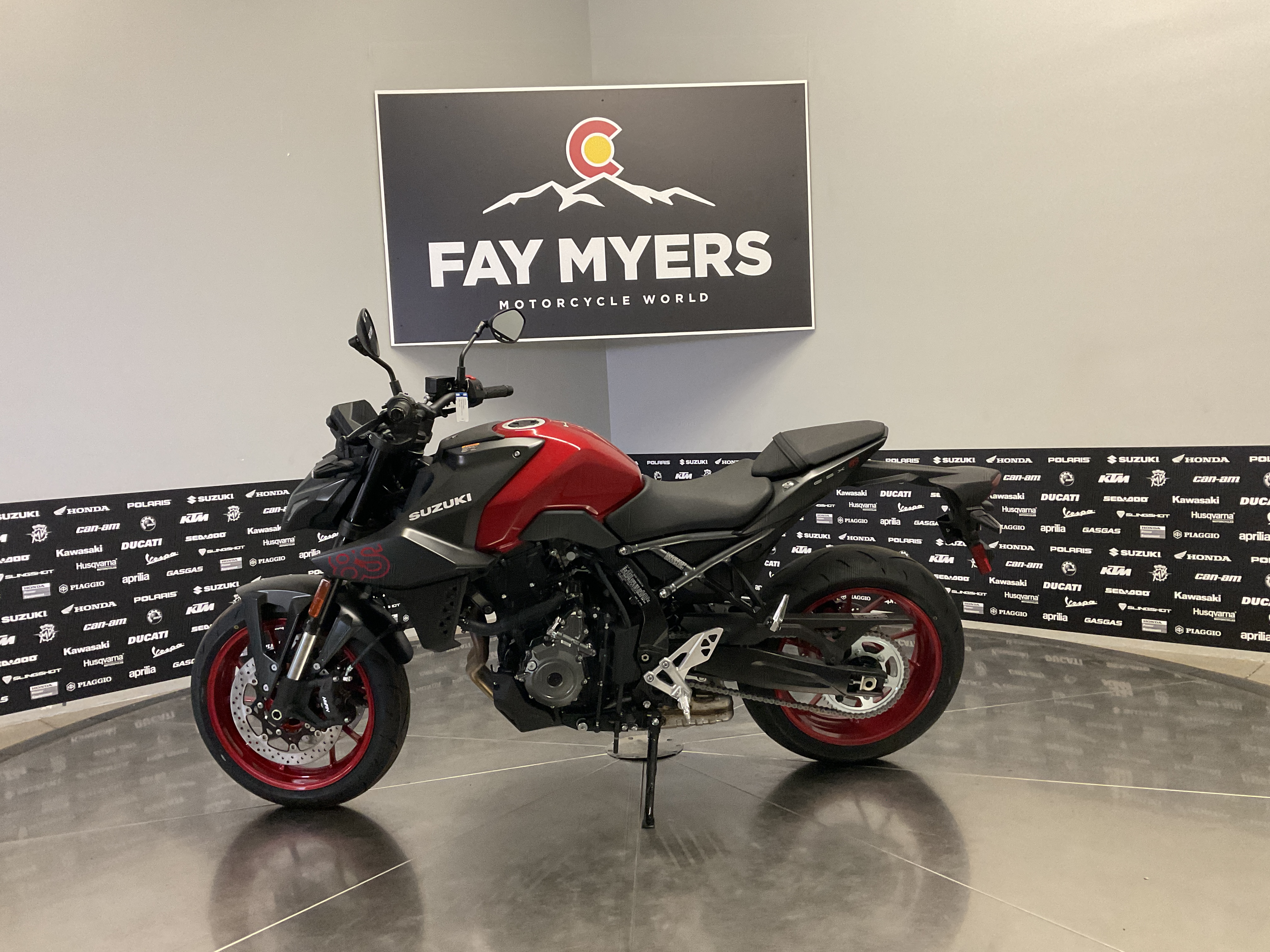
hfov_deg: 61.7
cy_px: 476
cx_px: 635
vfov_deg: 48.2
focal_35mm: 29
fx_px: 1064
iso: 200
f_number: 1.8
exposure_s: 1/60
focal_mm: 3
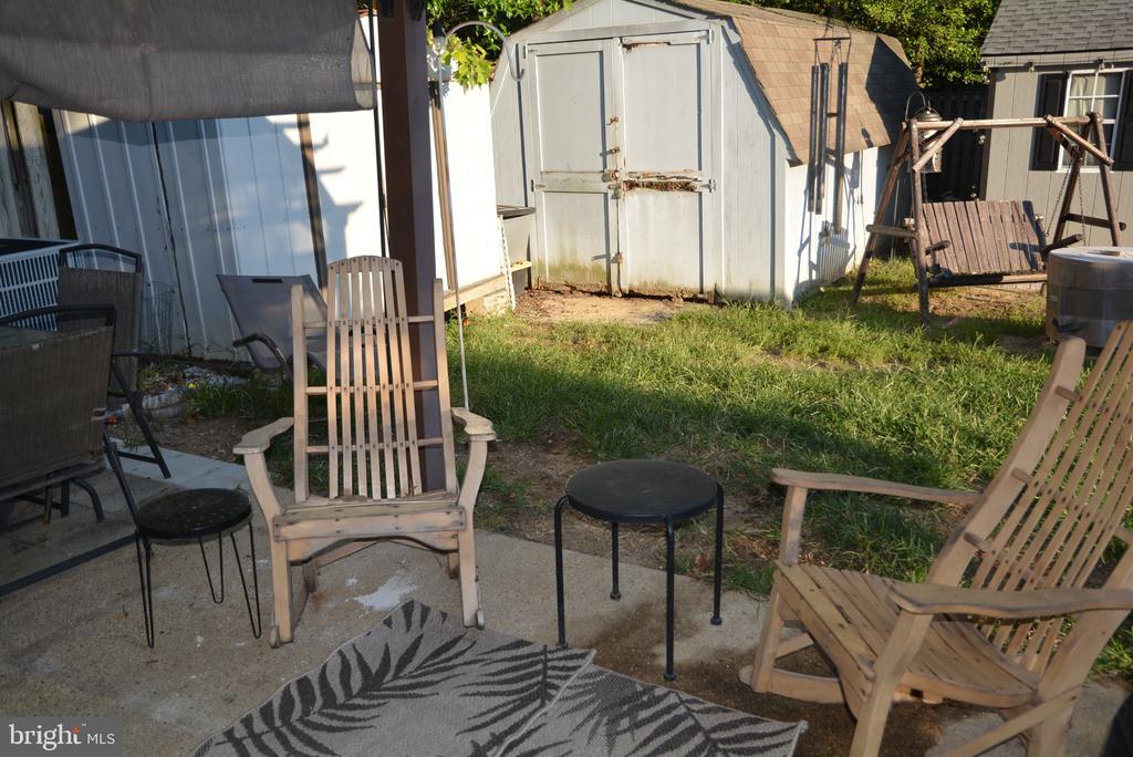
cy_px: 378
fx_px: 945
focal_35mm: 30
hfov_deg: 61.9
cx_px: 566
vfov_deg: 43.7
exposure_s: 1/200
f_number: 4.5
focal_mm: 20
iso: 100
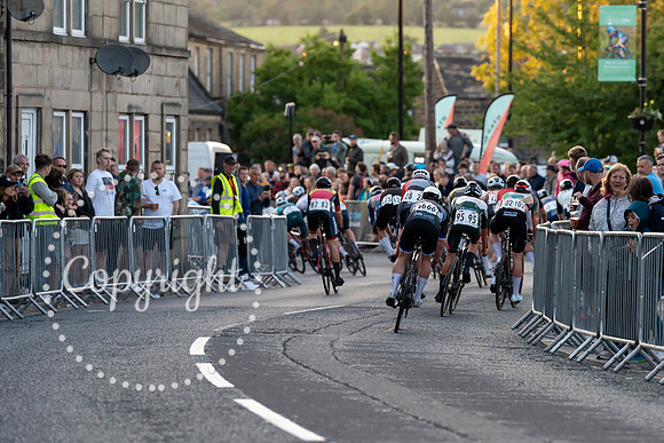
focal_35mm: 226
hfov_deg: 9.1
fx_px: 4160
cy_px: 289
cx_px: 433
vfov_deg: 6.1
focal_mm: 173
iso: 1000
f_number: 3.5
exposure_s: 1/800
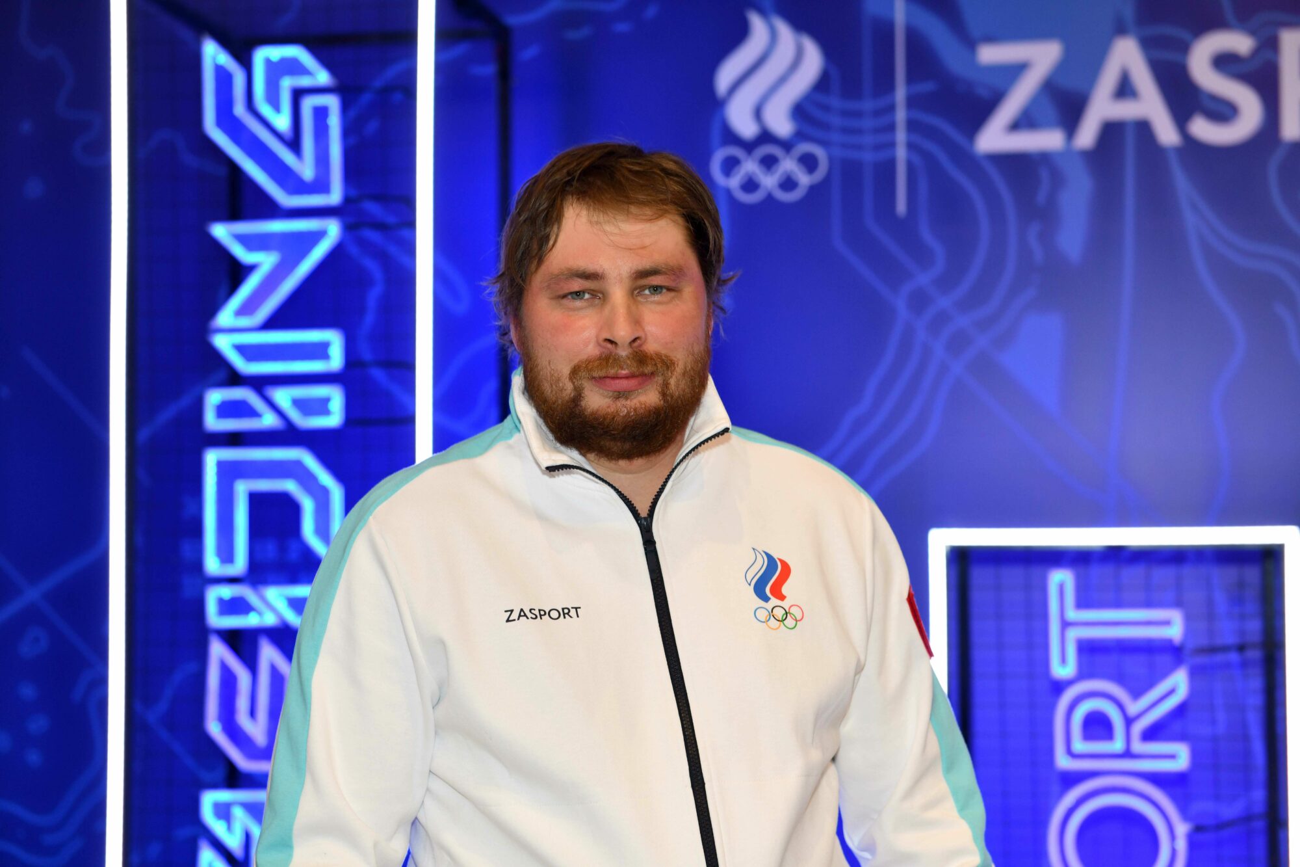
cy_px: 434
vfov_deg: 19.5
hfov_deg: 28.8
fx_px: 2527
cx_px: 650
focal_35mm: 70
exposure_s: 1/200
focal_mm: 70
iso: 560
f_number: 5
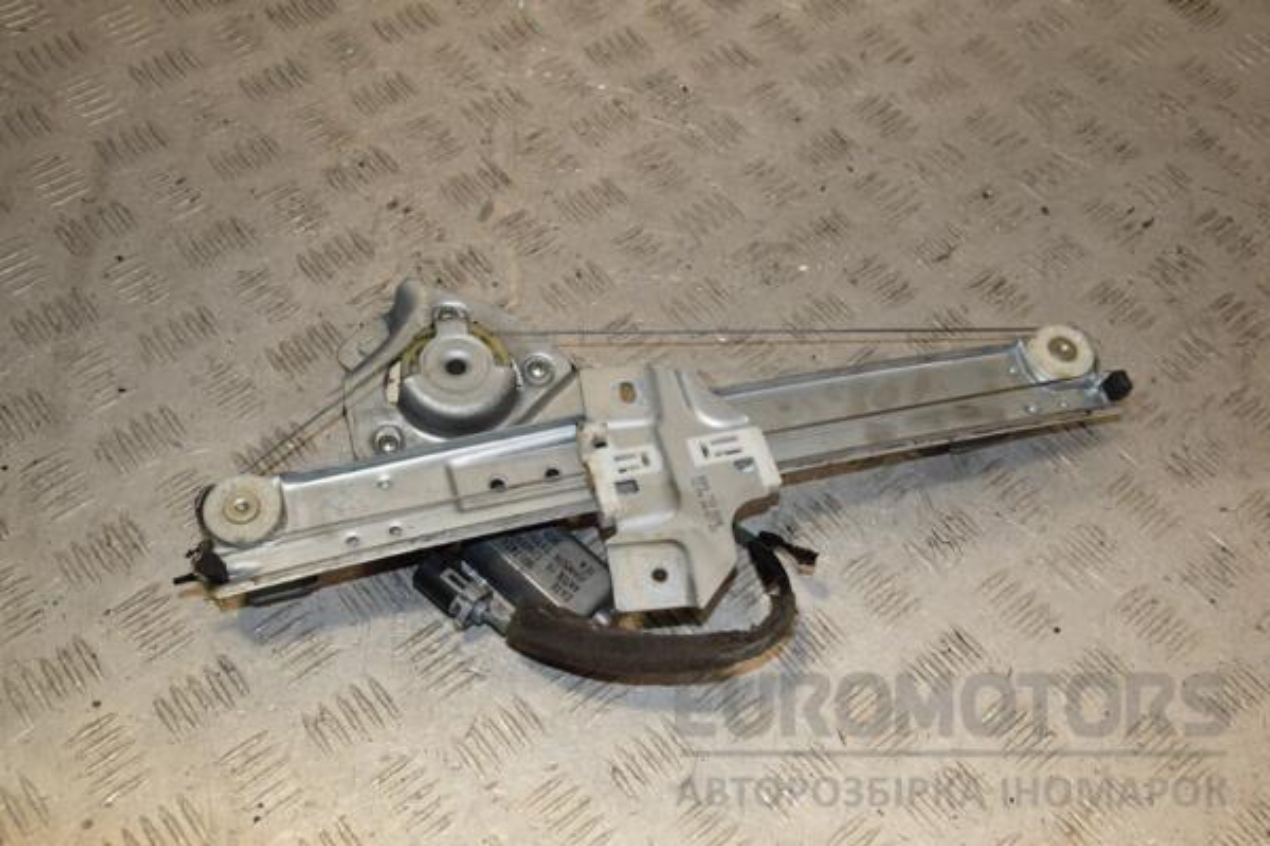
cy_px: 423
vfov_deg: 34.2
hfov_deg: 49.6
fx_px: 1376
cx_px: 635
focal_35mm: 39
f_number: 9
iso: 800
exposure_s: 1/200
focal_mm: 26
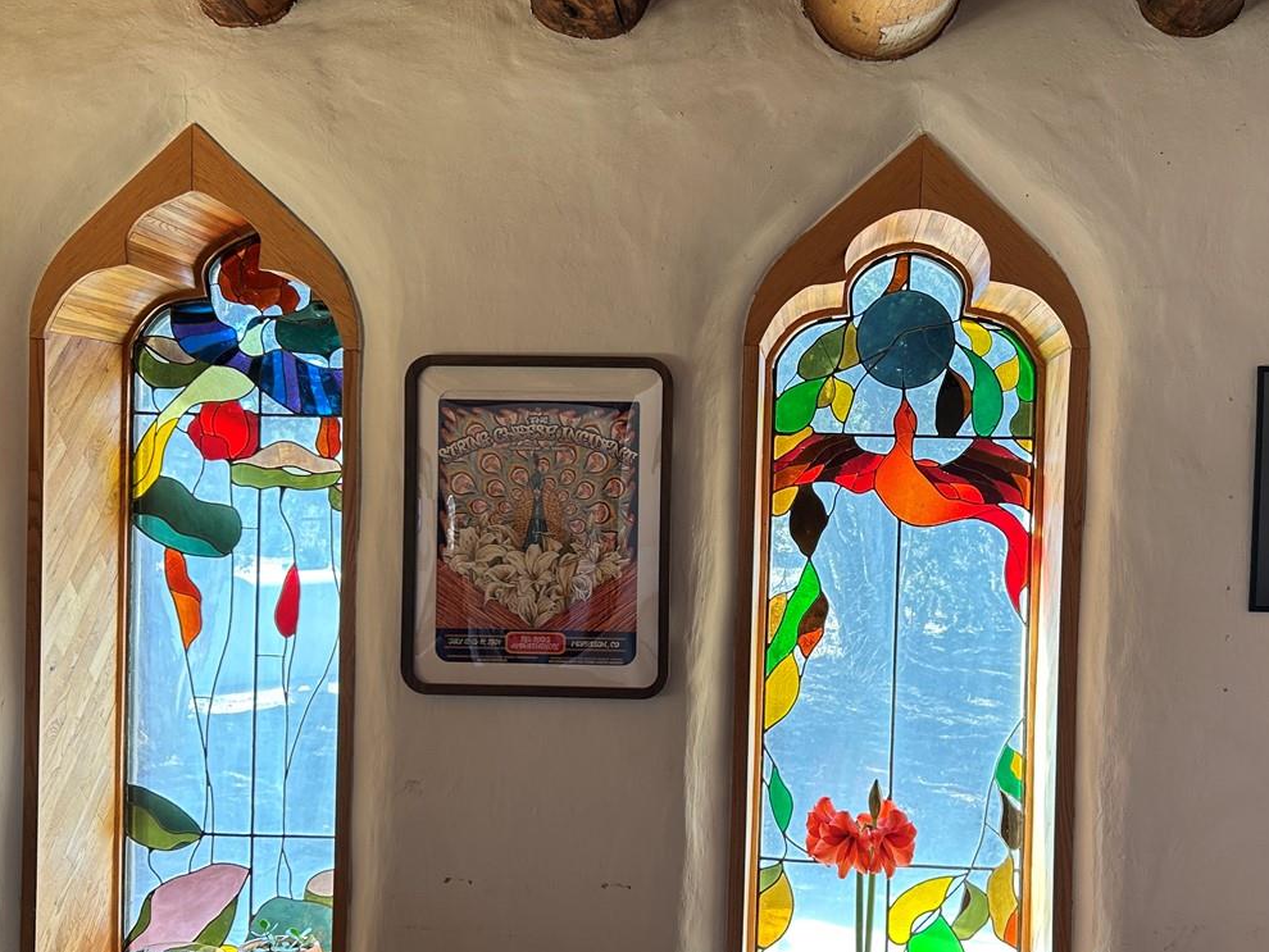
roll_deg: -1.2
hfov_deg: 44.7
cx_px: 713
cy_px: 520
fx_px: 1540
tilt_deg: -0.6
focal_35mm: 42
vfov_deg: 34.3
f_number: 1.5
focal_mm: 5.7
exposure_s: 1/121
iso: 50
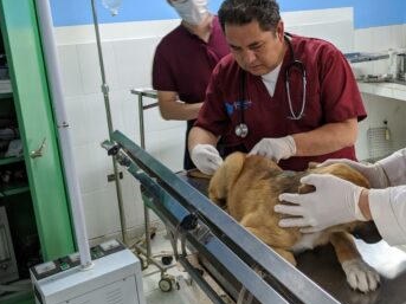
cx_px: 306
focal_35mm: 42
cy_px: 102
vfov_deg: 34.0
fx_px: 492
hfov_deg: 43.3
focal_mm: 4.44
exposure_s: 1/24
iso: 109
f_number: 1.8
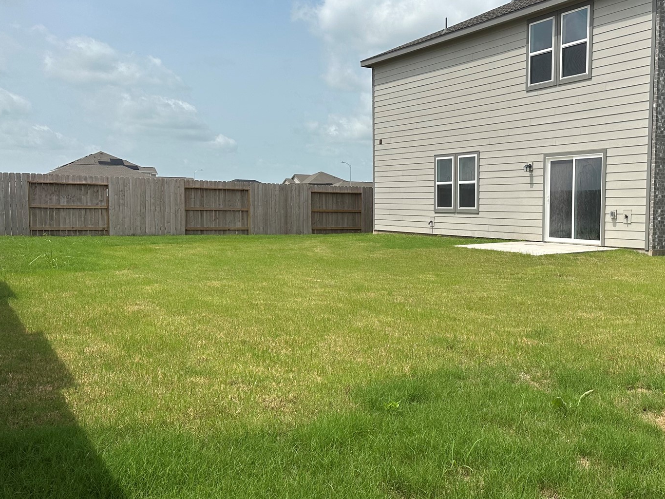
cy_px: 241
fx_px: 692
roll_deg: -1.2
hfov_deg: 49.7
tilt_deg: -2.4
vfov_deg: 39.7
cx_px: 480
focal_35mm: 36
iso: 80
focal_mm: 6.86
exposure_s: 1/6211
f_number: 1.78
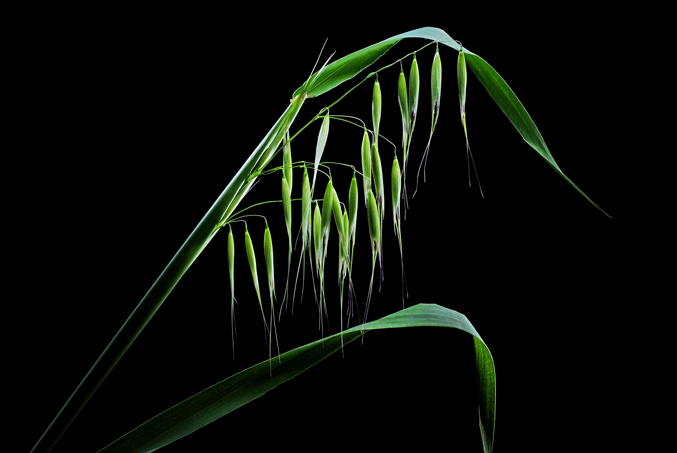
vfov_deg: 19.8
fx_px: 1299
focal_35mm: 69
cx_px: 338
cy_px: 226
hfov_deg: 29.2
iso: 100
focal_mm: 46
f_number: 16
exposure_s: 20
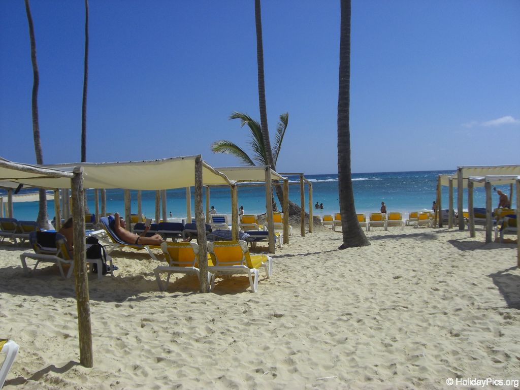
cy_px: 195
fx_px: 571
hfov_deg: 49.0
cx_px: 260
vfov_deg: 37.7
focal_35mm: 38
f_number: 8
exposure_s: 1/400
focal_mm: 6.2
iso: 64
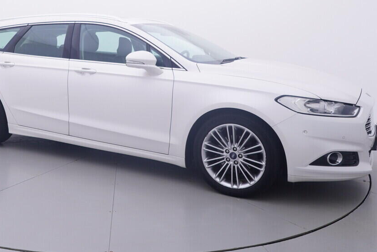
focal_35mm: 39
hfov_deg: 48.6
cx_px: 117
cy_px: 62
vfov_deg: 33.7
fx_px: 407
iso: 200
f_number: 5
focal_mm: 15
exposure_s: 1/80
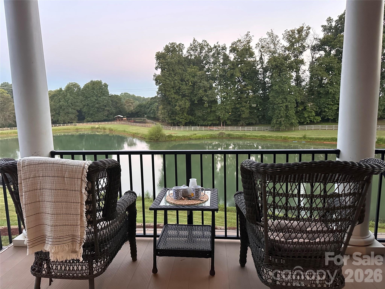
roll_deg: +0.7
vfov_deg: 56.8
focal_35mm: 24
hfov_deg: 71.6
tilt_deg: -8.6
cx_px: 192
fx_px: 267
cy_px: 144
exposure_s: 1/60
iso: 800
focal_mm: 6.86
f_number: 1.78
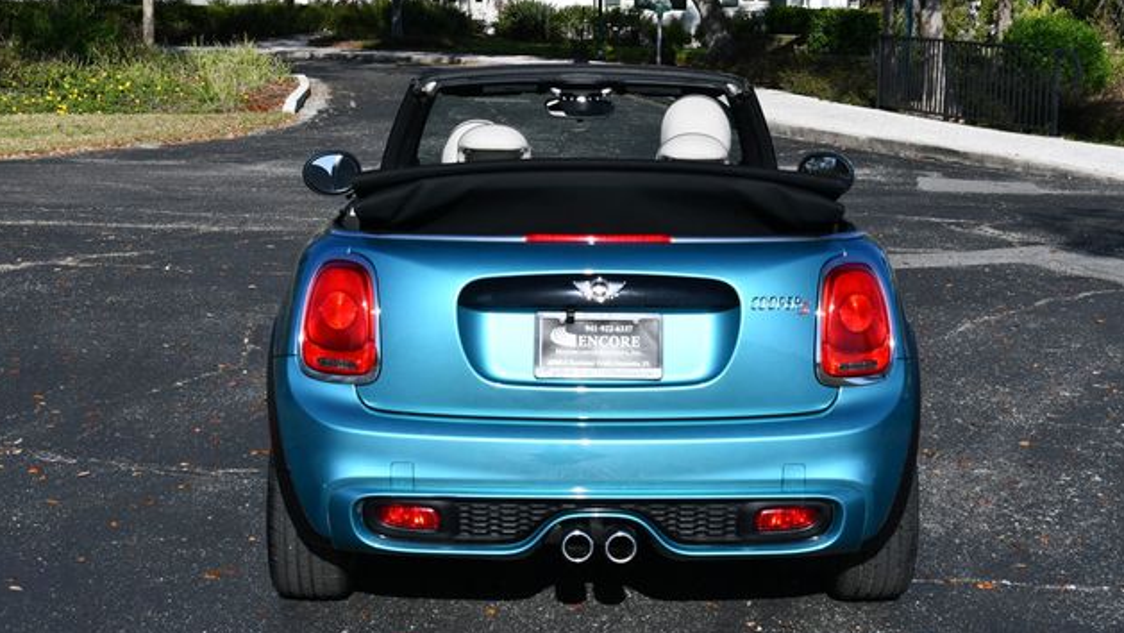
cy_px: 288
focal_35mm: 64
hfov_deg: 32.8
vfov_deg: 18.8
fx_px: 1908
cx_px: 563
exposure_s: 1/320
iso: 100
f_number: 9
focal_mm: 30
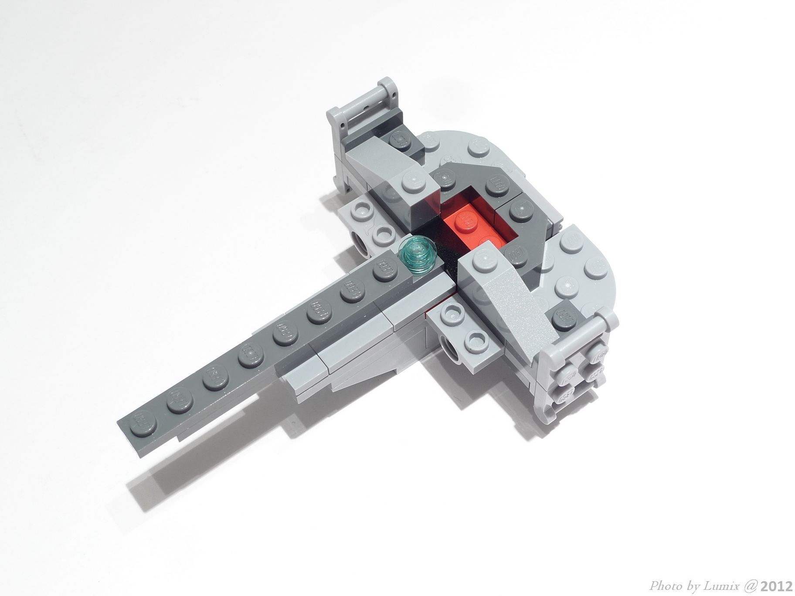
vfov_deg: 28.0
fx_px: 1194
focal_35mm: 52
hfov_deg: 36.8
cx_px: 398
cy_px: 298
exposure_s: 1/1.3
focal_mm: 11.1
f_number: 4.5
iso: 80
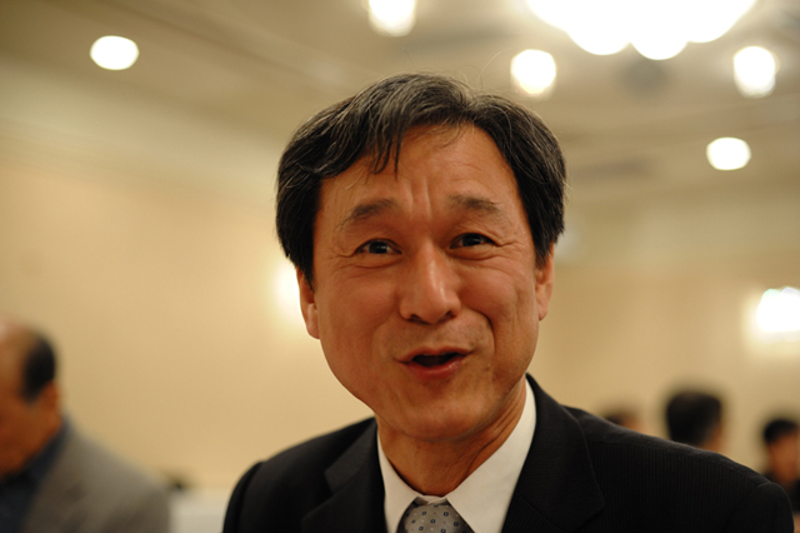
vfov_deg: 27.0
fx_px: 1110
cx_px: 400
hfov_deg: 39.6
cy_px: 266
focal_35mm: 50
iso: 1250
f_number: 2.8
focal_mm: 50
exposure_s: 1/100
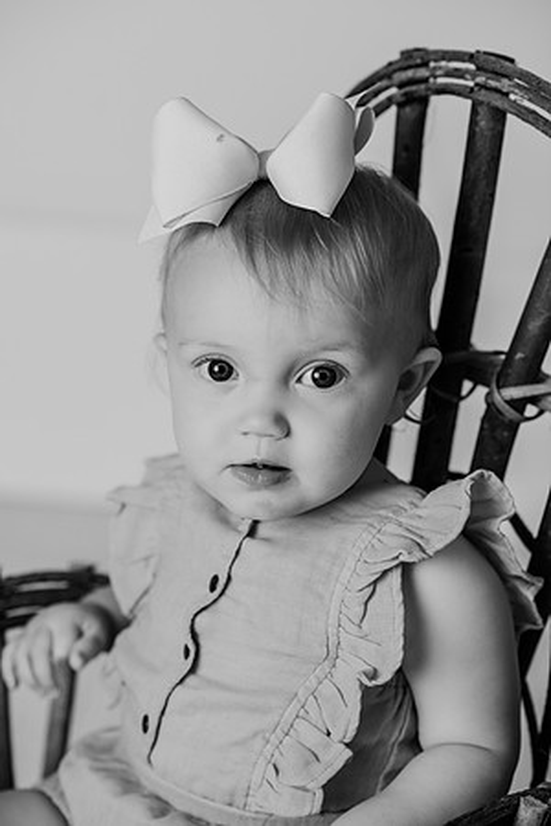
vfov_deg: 23.9
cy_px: 413
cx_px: 276
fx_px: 1951
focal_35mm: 85
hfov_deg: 16.1
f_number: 3.2
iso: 100
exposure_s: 1/160
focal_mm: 85
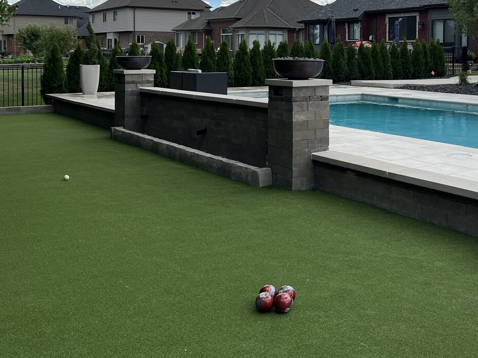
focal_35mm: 45
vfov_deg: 31.2
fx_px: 621
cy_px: 60
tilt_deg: -1.2
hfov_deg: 41.5
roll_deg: +0.0
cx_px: 321
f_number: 1.5
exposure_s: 1/5076
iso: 50
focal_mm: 5.7
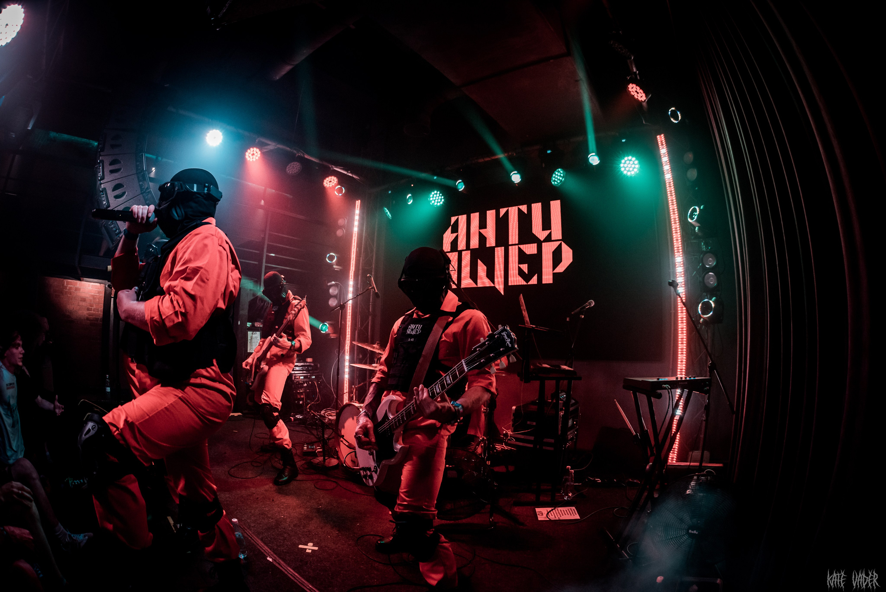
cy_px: 296
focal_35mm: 15
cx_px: 443
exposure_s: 1/250
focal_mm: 15
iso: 2000
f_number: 3.5
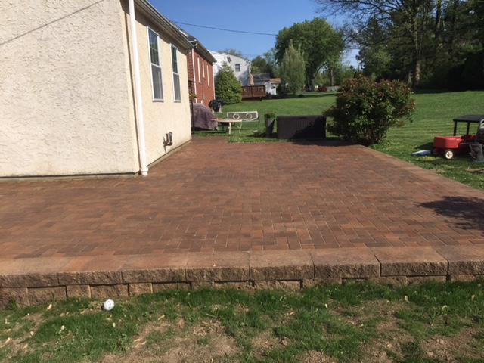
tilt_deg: -9.0
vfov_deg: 48.2
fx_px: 405
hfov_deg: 61.7
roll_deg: +2.6
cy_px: 182
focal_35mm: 29
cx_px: 242
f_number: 2.2
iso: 32
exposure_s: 1/3968
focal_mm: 4.15
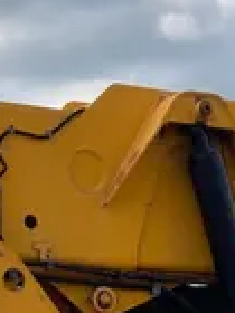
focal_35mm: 147
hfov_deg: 9.8
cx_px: 342
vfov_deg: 12.2
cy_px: 589
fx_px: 1331
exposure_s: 1/1215
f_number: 1.8
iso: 20
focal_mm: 3.99
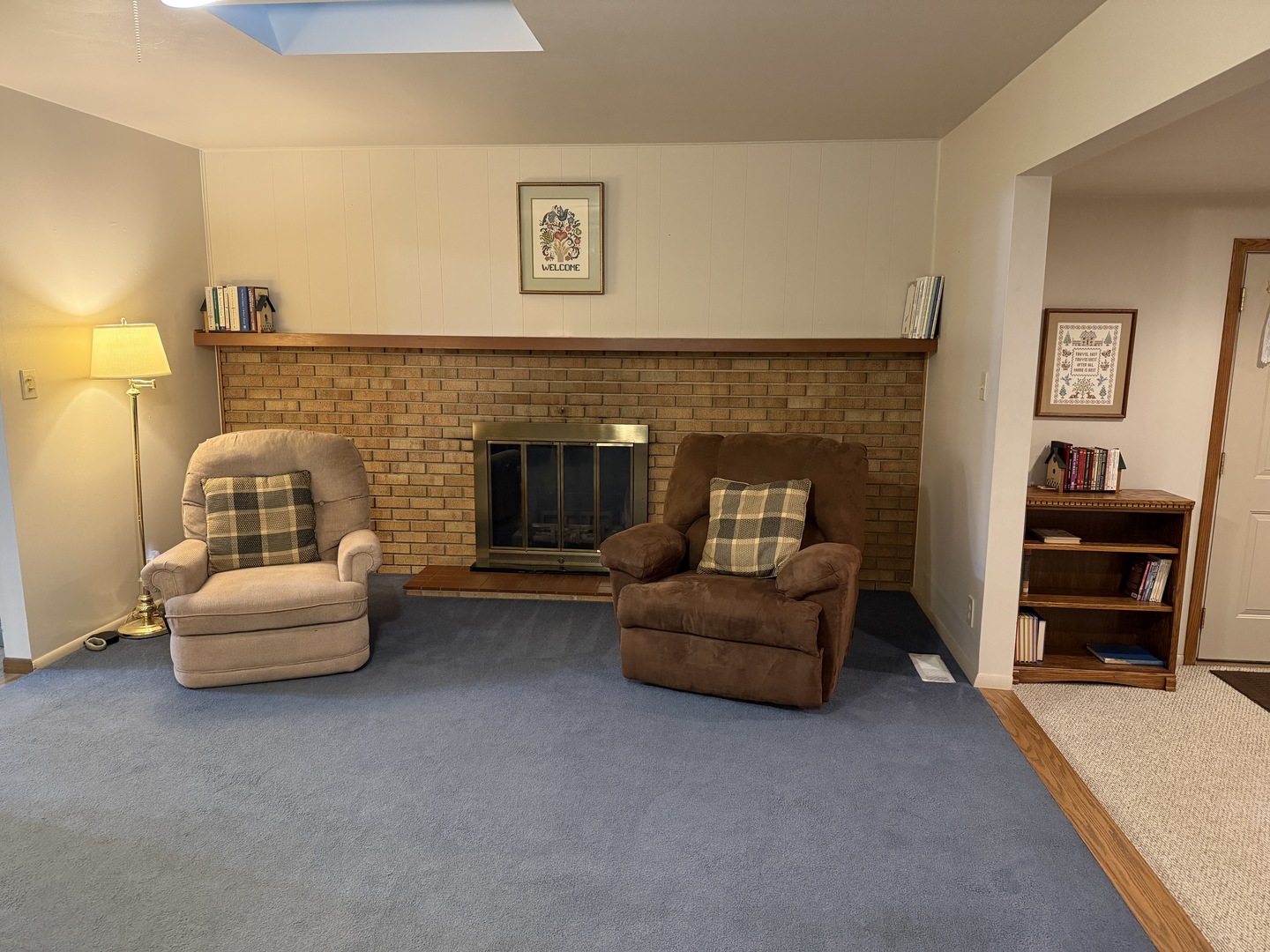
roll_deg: -0.4
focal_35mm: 24
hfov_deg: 71.6
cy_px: 476
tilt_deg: -9.3
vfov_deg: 56.8
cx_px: 635
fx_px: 881
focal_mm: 6.76
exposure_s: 1/60
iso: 500
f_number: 1.78
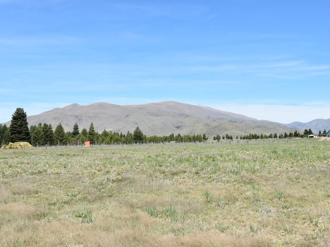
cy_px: 126
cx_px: 186
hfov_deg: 46.7
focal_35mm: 40
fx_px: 381
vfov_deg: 35.9
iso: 200
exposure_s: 1/400
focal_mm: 24
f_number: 10
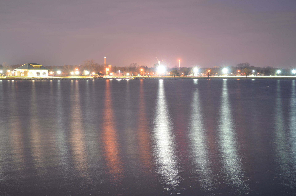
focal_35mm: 63
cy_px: 98
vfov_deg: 21.5
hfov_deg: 32.0
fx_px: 517
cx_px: 148
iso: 400
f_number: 5.3
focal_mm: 42
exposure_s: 30
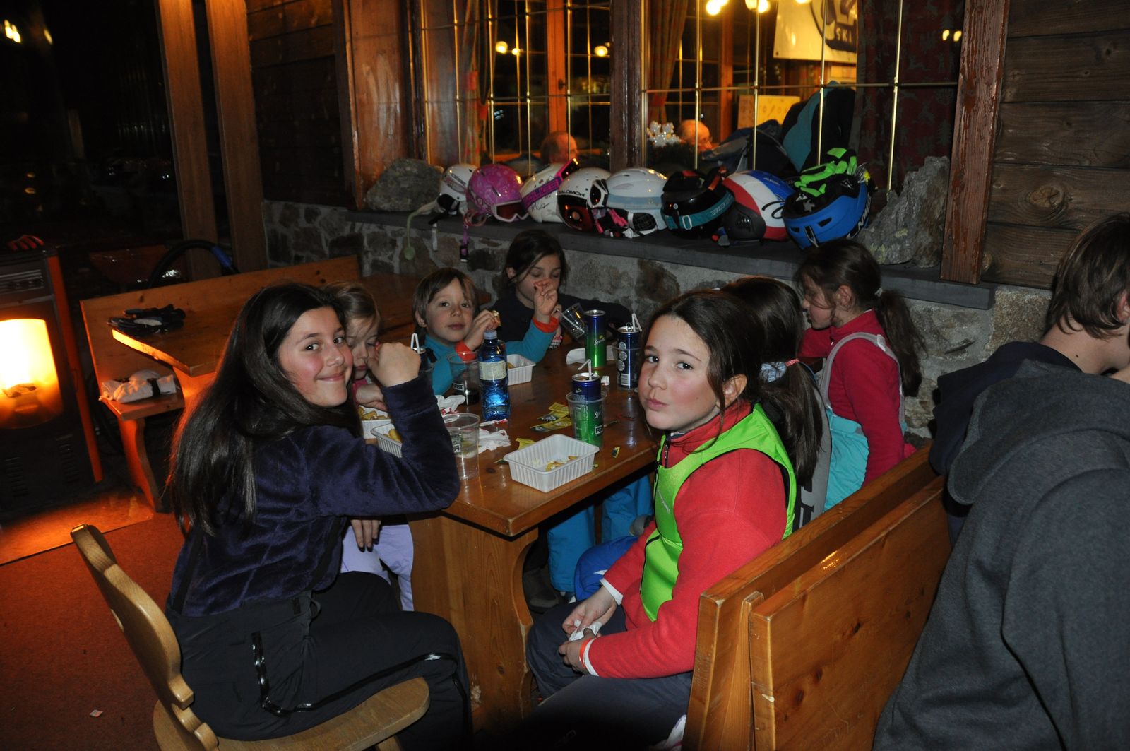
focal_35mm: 27
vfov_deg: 47.8
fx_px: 847
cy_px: 376
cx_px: 565
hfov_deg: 67.4
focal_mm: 18
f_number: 3.5
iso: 800
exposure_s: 1/60
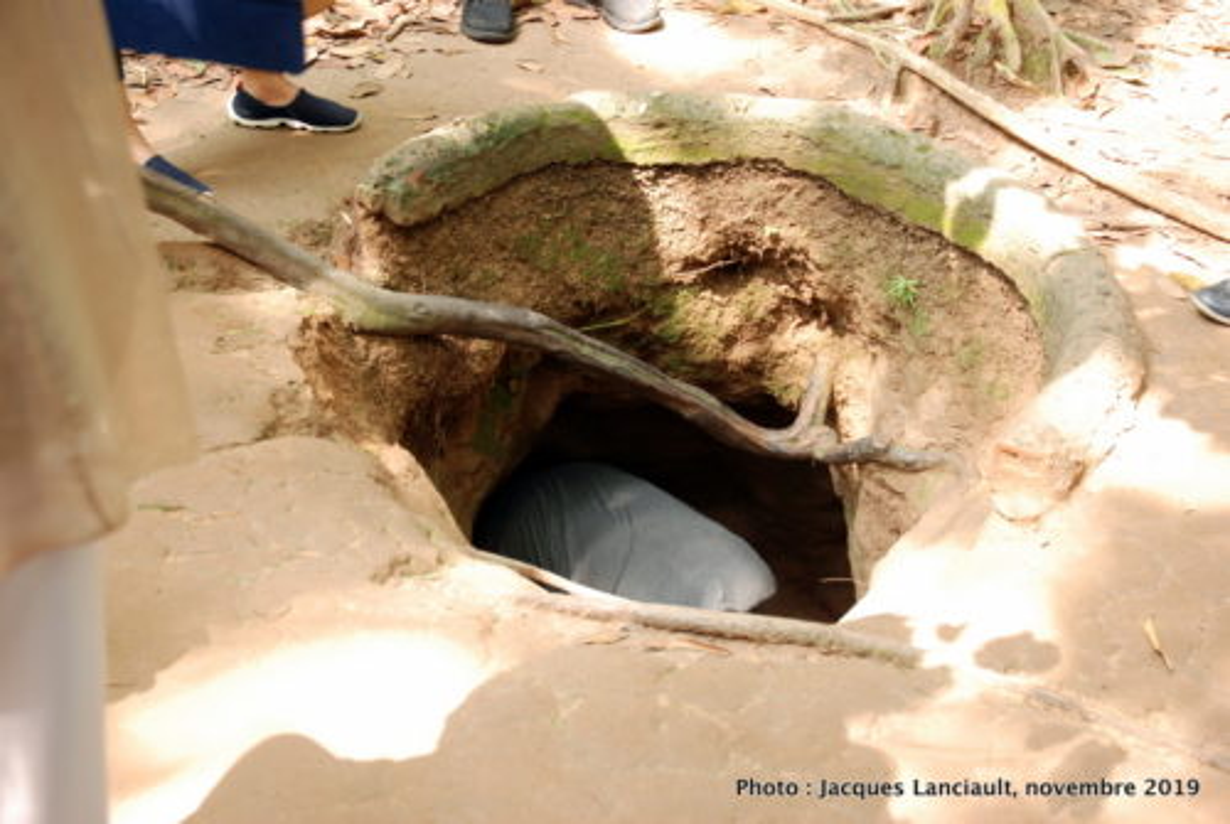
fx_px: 1591
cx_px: 615
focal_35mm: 46
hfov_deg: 42.3
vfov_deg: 29.0
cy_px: 412
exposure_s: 1/20
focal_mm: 31
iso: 250
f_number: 4
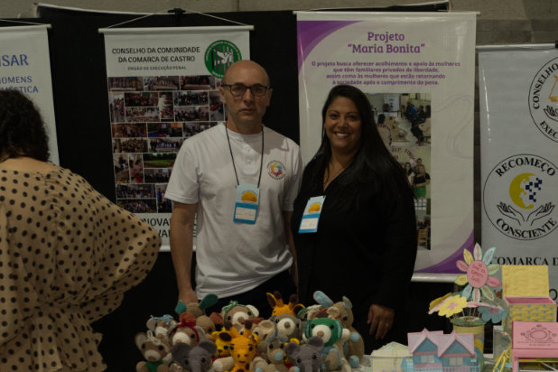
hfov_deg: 28.8
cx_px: 469
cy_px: 300
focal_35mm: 68
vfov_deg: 19.8
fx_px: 1054
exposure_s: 1/100
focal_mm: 35
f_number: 4
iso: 2500
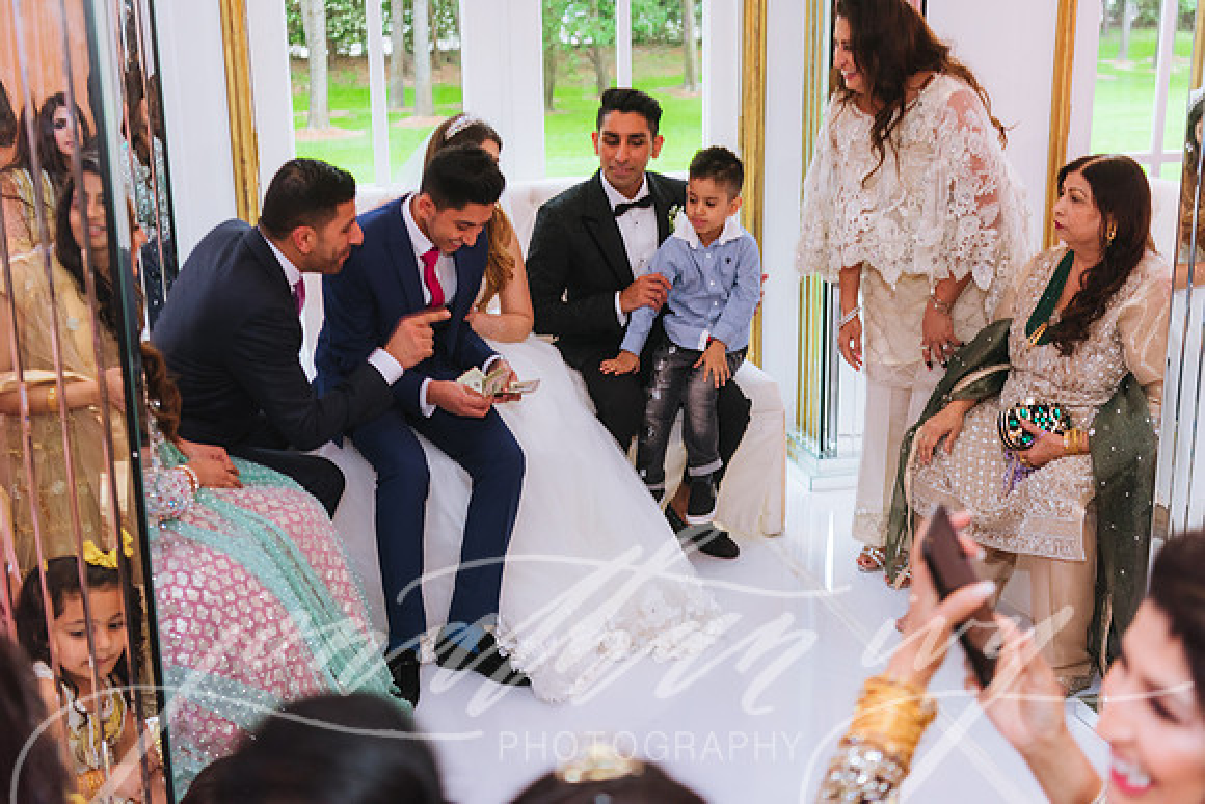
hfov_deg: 43.6
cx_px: 602
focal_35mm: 45
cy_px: 402
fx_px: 1507
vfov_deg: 29.9
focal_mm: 45
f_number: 2.8
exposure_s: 1/125
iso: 800
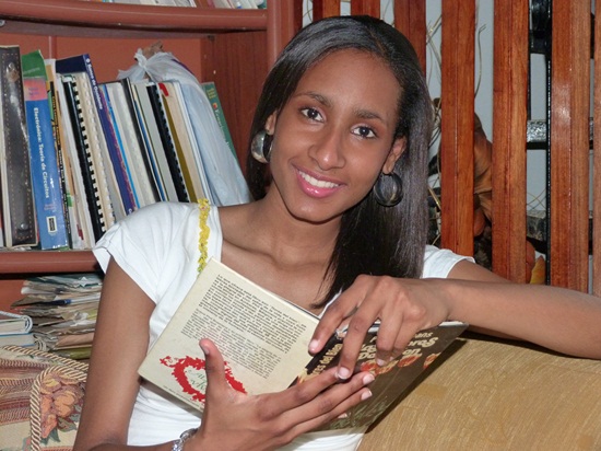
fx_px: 1267
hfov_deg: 26.7
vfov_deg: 20.2
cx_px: 300
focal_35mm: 73
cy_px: 226
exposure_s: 1/80
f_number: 3.3
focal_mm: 13.2
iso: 400
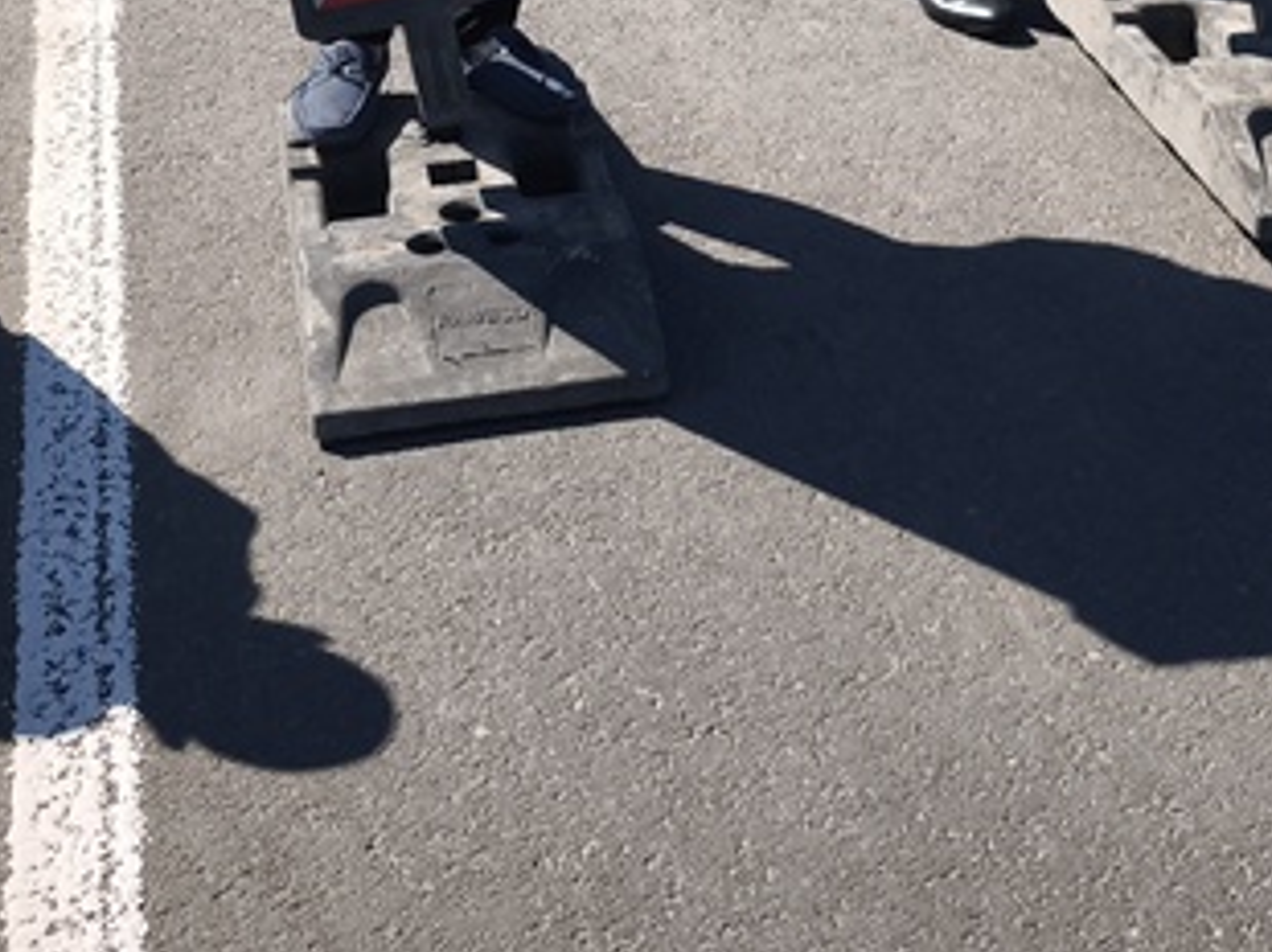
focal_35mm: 76
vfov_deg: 17.2
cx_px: 804
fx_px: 2791
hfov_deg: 25.6
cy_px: -542
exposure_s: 1/1665
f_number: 1.6
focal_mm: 6.57
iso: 50
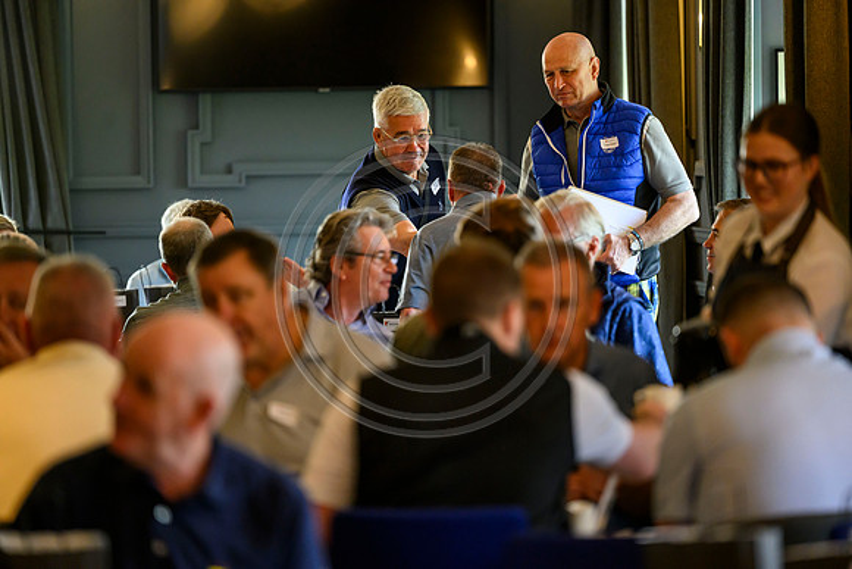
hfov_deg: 10.3
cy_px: 284
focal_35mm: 200
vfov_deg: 6.9
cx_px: 426
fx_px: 4734
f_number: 2.8
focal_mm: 200
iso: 3200
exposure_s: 1/500
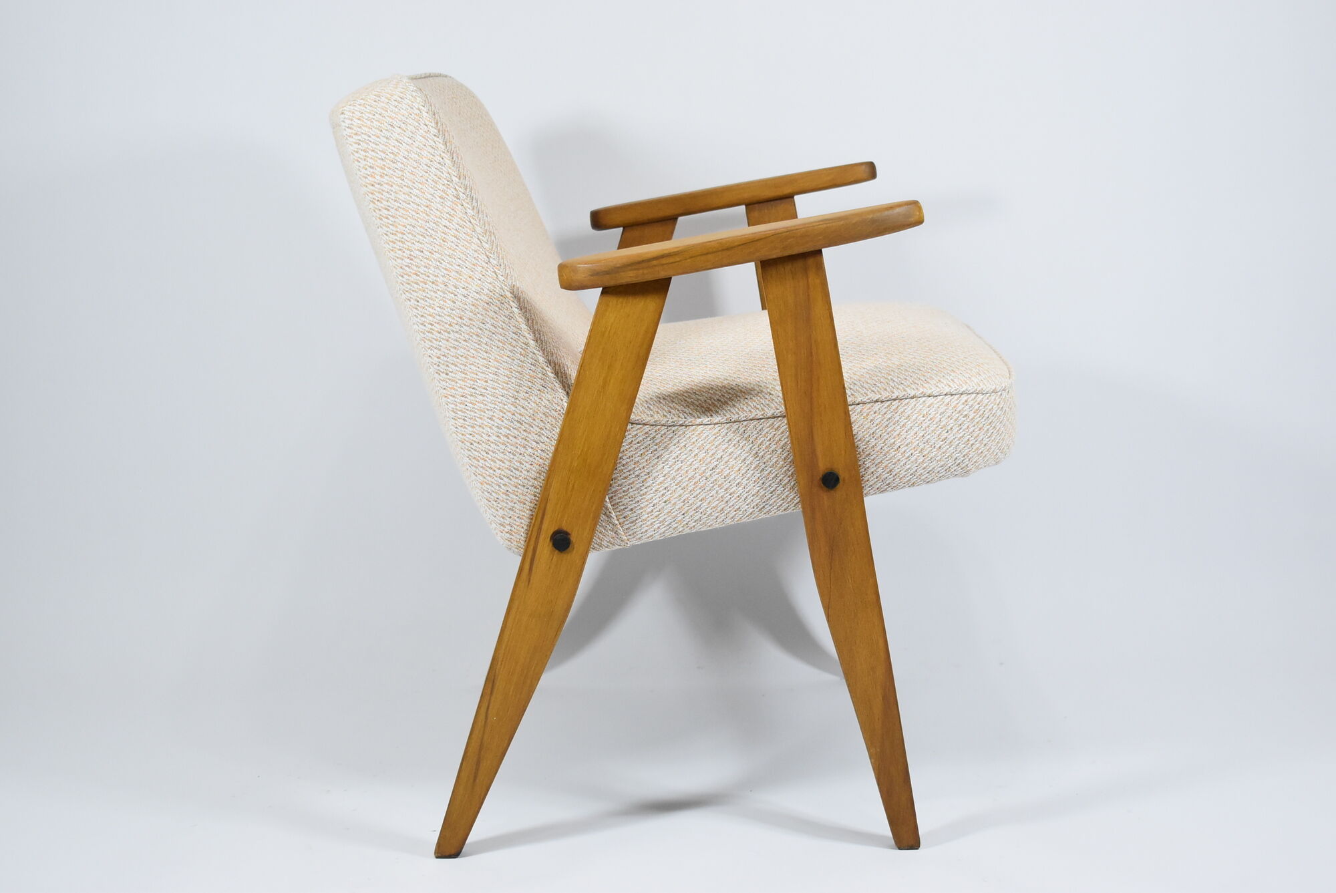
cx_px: 668
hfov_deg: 35.0
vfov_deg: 23.8
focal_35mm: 57
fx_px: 2117
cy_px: 446
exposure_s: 1/125
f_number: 4.8
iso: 1400
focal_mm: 38
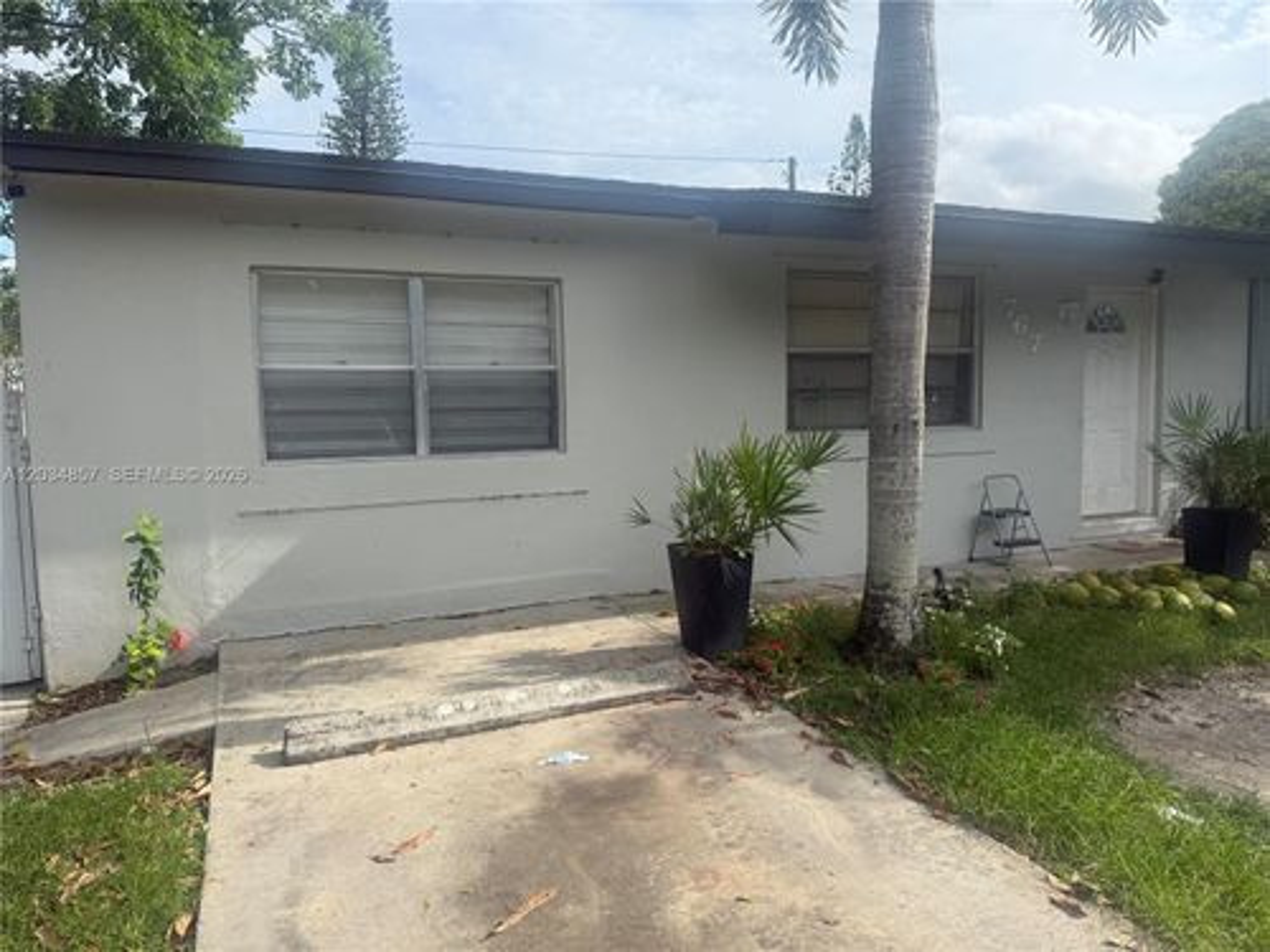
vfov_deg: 56.8
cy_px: 476
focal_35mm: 24
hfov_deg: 71.6
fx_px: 881
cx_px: 635
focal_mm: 6.76
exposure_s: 1/3953
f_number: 1.78
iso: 100
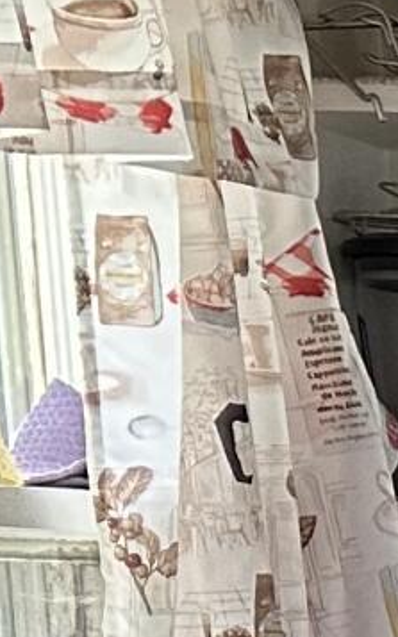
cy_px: 1217
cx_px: 1804
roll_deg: +0.4
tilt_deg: -9.1
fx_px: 3715
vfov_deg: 9.3
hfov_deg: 5.2
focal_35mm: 214
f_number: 1.78
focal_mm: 6.86
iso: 250
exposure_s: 1/87
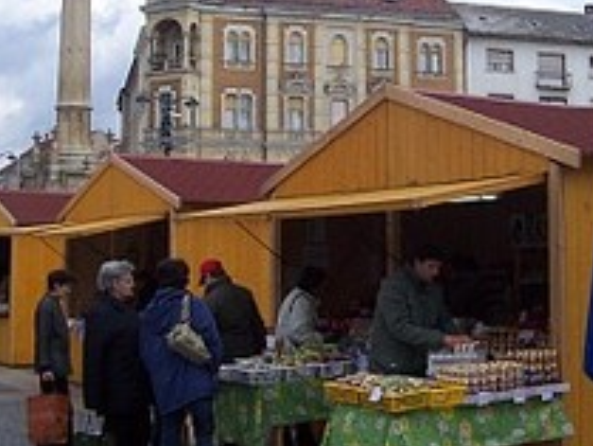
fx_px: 1114
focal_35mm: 65
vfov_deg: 22.5
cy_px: 148
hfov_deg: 29.7
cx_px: 360
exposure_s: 1/350
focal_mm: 5.6
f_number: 5.6
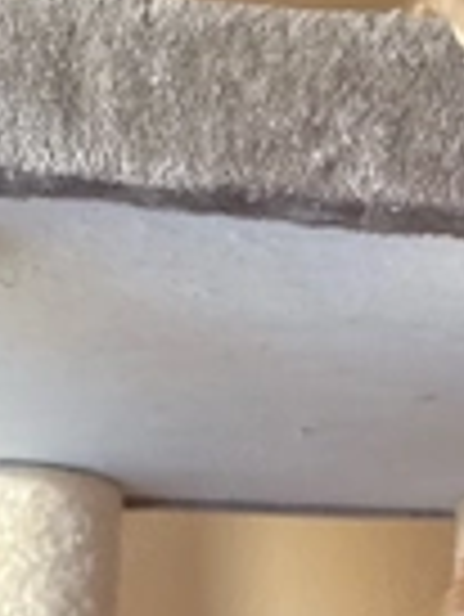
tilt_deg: +14.1
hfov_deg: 19.6
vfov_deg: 26.6
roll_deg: +0.8
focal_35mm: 70
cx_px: 581
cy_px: 585
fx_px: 1249
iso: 320
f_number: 1.78
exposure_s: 1/60
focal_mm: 6.76
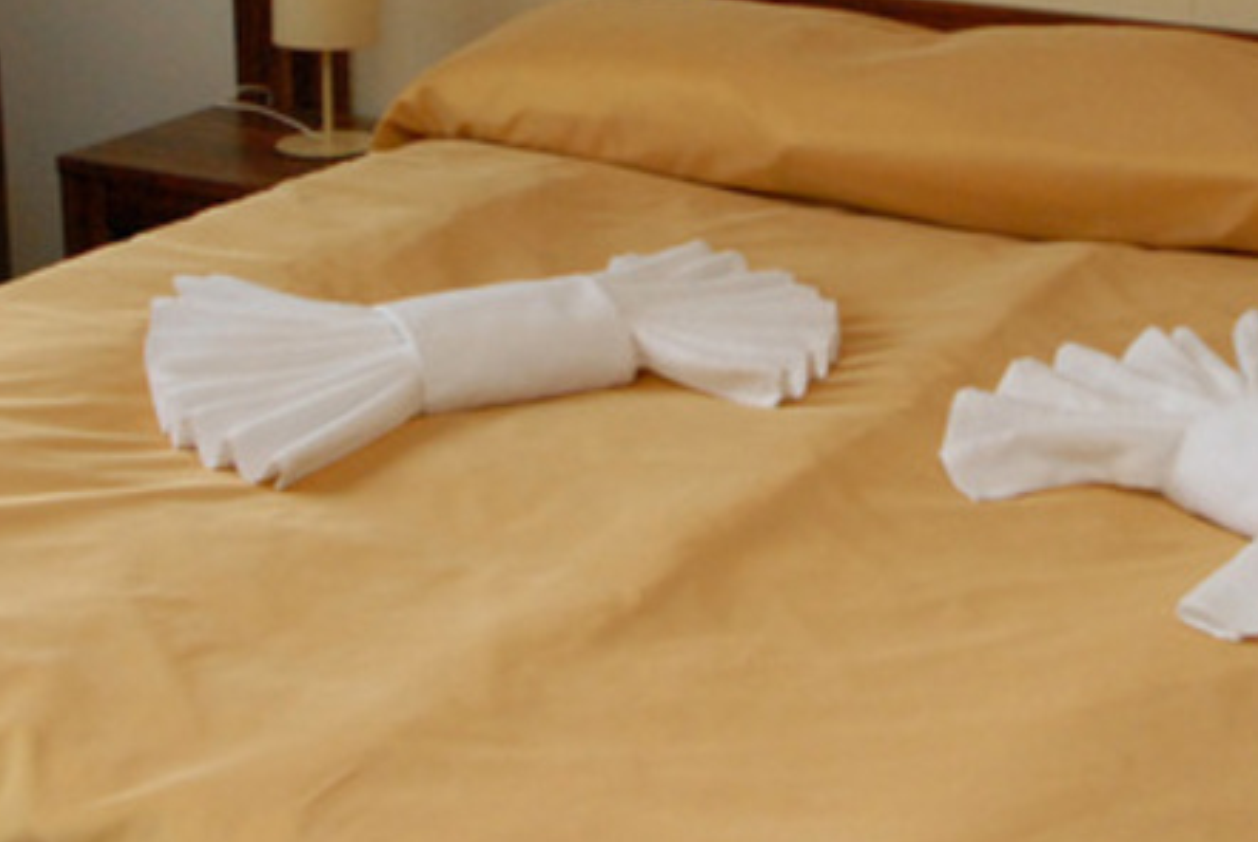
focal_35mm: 73
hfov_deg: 27.6
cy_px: -9
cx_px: 743
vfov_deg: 18.2
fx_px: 2554
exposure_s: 1/100
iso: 1000
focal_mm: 18
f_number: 5
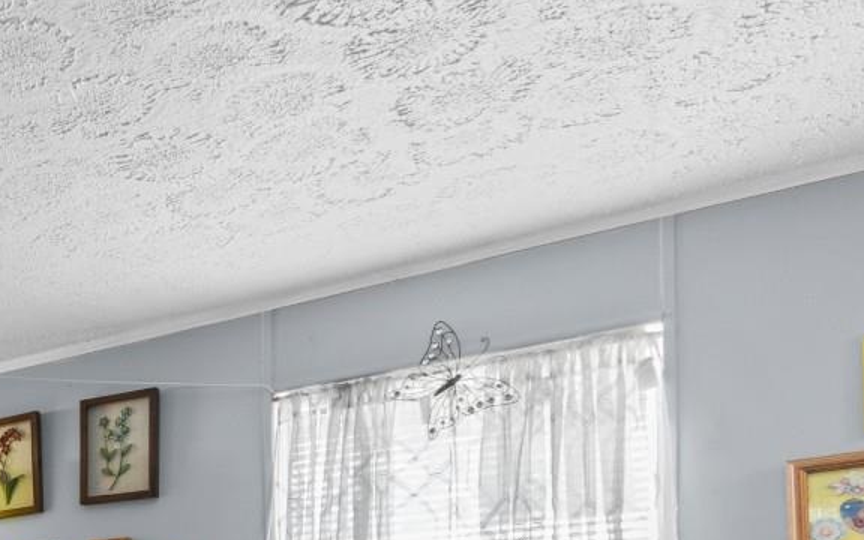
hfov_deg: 35.2
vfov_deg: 25.7
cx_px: -201
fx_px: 1013
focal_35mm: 43
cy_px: 696
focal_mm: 10
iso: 100
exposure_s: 1/2
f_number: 4.5
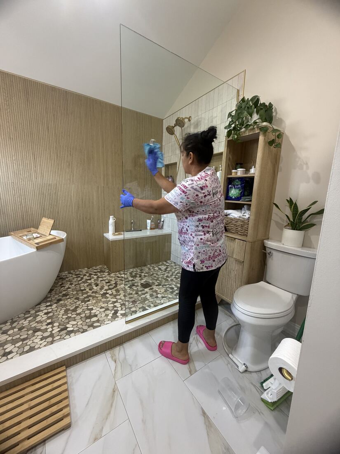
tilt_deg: -10.2
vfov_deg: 102.1
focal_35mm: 14
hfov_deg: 85.7
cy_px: 227
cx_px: 170
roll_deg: -1.2
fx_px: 183
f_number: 2.2
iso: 320
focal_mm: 2.22
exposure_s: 1/120
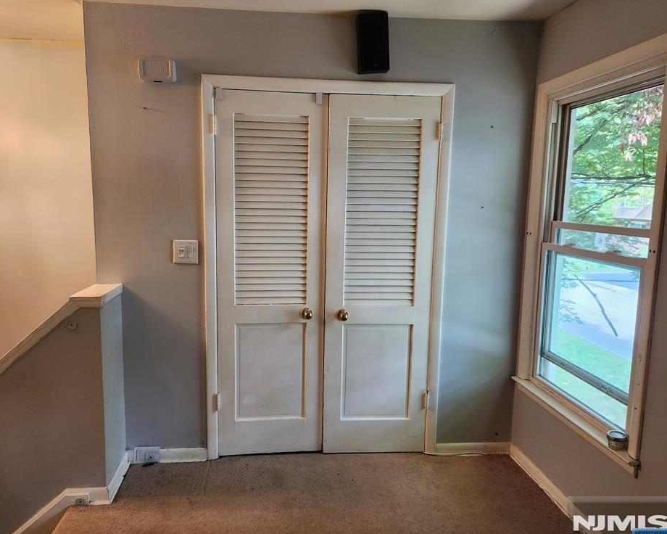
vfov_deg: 56.8
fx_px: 494
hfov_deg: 68.0
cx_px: 304
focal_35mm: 25
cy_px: 270
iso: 320
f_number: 1.8
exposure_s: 1/120
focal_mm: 5.4
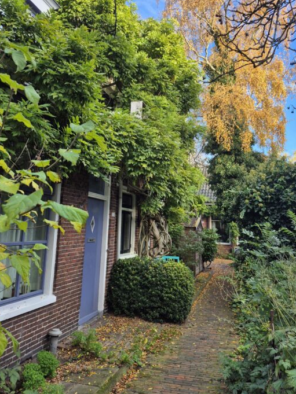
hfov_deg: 51.4
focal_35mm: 27
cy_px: 176
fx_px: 308
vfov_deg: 65.1
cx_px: 149
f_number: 1.8
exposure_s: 1/329
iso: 25
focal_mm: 5.4
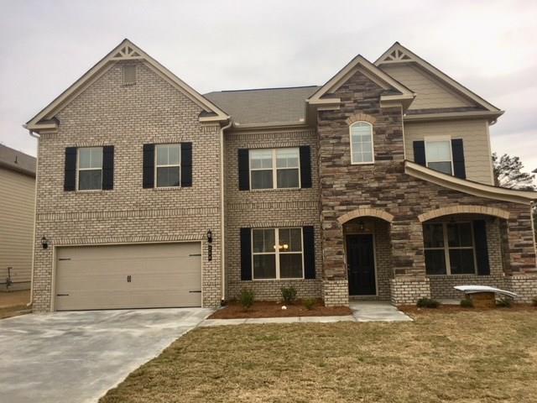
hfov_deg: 61.7
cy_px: 202
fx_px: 450
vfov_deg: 48.2
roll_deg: +1.5
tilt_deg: +7.0
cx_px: 268
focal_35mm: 29
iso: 25
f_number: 2.2
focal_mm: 4.15
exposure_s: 1/120
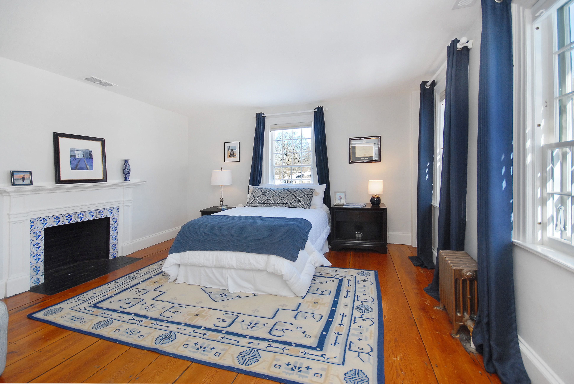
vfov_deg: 77.5
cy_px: 192
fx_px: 239
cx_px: 287
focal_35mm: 15
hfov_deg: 100.3
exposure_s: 1/60
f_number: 5
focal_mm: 10
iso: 400
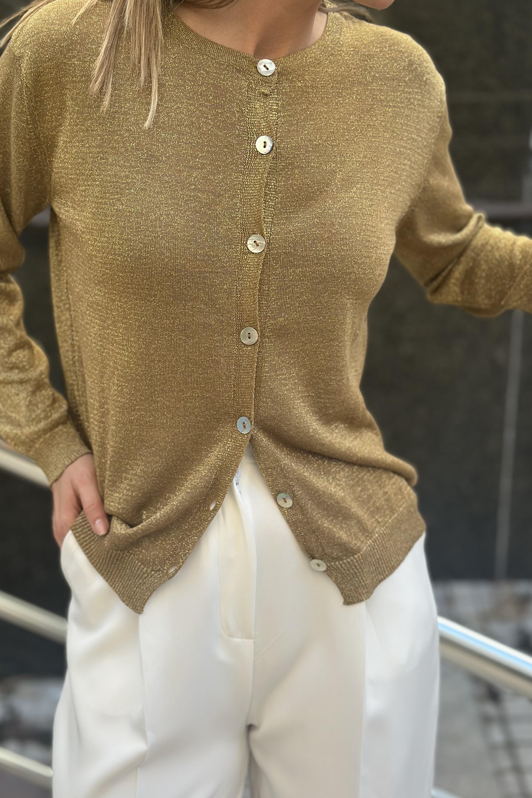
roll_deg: +1.3
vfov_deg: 37.5
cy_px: 416
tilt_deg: -20.6
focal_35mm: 53
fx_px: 1175
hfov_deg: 25.5
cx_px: 243
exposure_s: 1/864
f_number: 1.78
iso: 80
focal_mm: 6.86
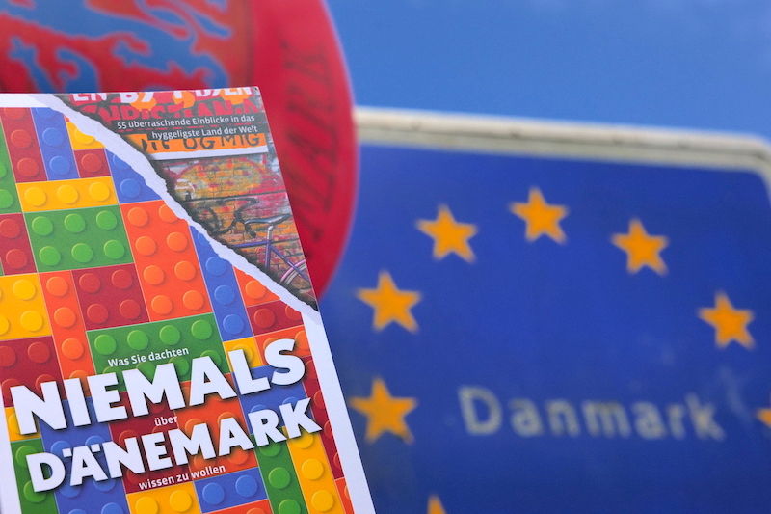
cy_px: 257
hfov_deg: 28.8
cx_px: 386
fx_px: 1499
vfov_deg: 19.4
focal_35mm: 70
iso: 800
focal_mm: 70
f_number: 11
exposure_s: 1/3200
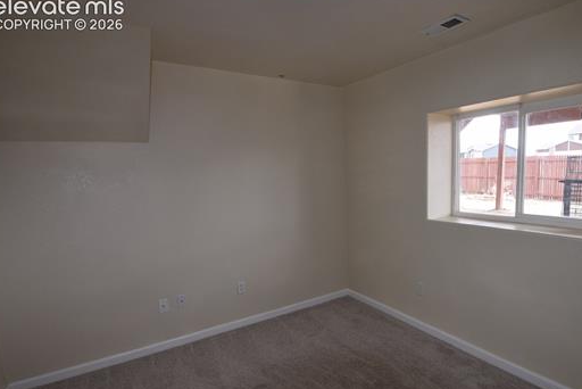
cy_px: 210
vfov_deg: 60.4
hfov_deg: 81.2
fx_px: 334
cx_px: 349
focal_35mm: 21
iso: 400
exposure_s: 1/125
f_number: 5.6
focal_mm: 11
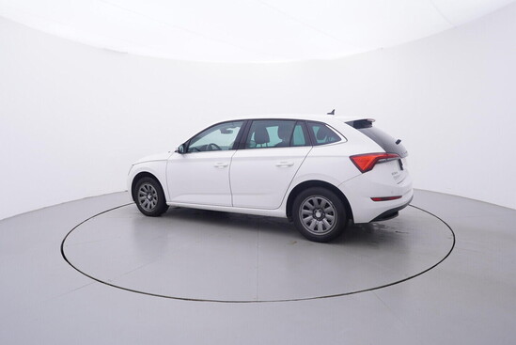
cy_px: 172
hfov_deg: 77.3
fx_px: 323
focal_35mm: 22
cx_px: 258
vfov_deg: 56.2
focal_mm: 15
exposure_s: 1/80
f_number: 5
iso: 200
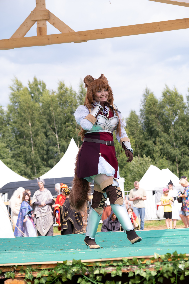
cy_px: 142
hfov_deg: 16.5
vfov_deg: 24.5
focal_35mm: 83
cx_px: 94
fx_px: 654
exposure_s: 1/800
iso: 160
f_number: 4
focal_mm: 55
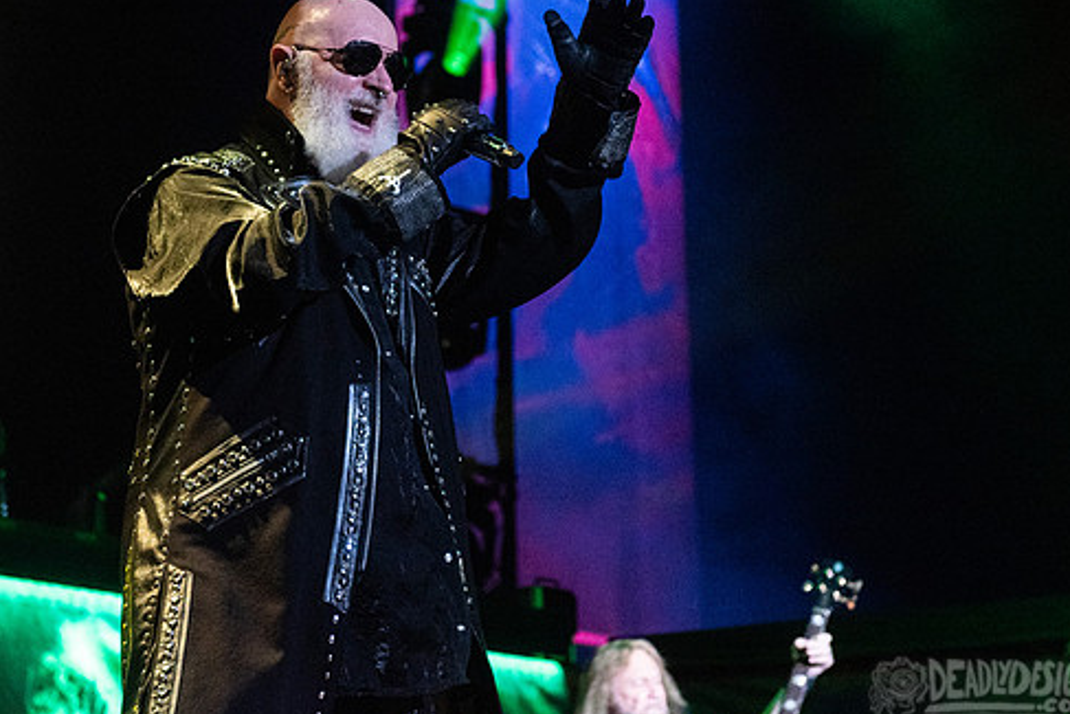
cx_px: 500
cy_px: 164
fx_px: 3478
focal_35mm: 117
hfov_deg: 17.5
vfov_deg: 11.7
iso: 1600
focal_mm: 70
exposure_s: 1/800
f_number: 4
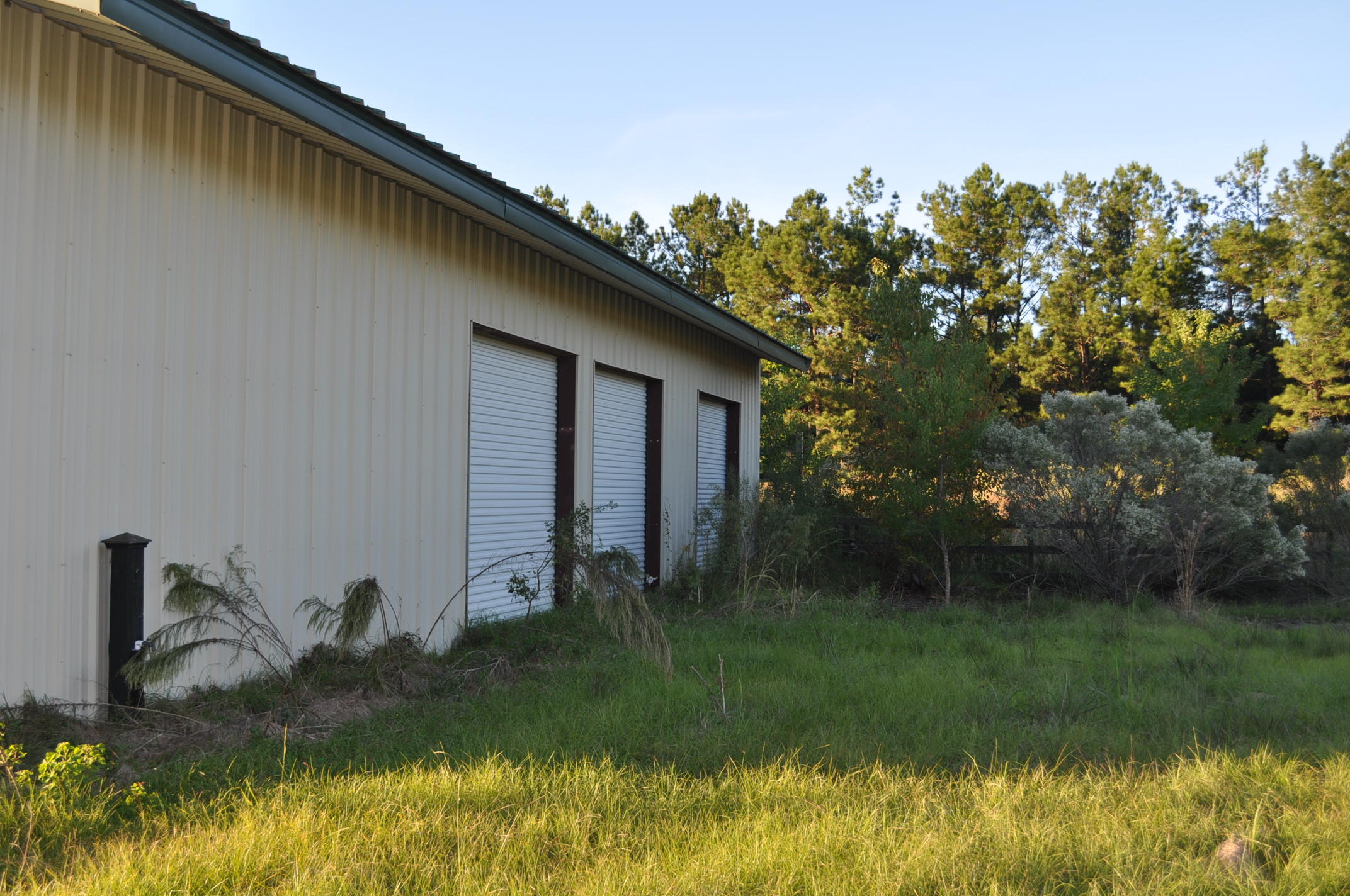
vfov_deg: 36.8
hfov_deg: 53.2
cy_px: 448
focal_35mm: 36
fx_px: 1348
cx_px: 675
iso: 200
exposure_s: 1/200
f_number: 5.6
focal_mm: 24
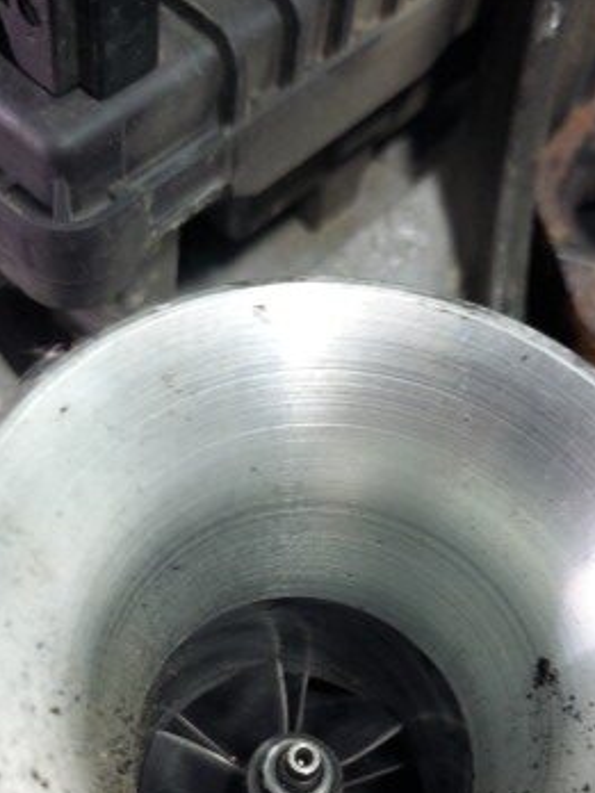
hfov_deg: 31.5
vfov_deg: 40.0
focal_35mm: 46
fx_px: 1054
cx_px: 290
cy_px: 606
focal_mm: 5.23
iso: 50
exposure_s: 1/50
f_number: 1.8
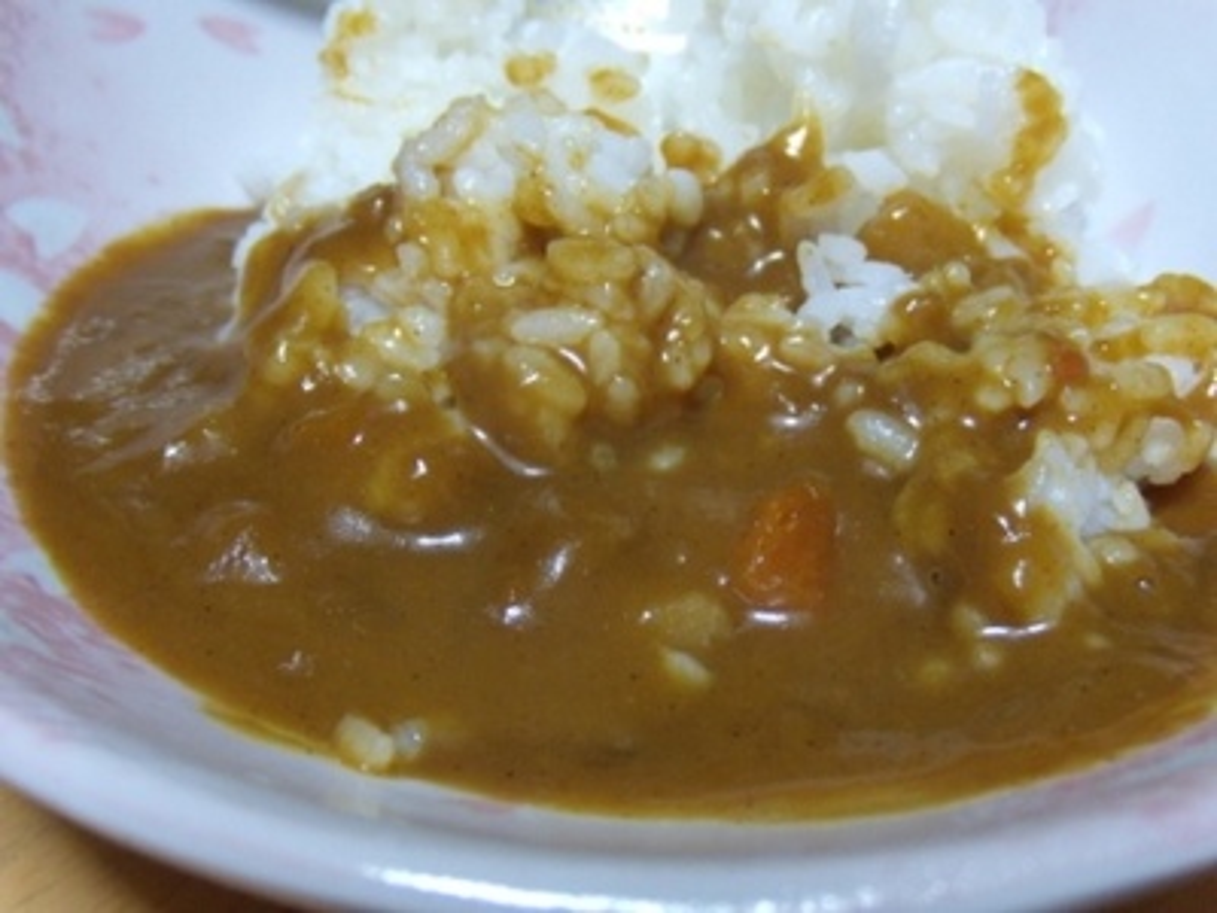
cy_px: 456
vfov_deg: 39.7
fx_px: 1266
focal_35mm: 36
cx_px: 608
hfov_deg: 51.4
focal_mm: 6.4
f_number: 3.6
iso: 400
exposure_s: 1/30
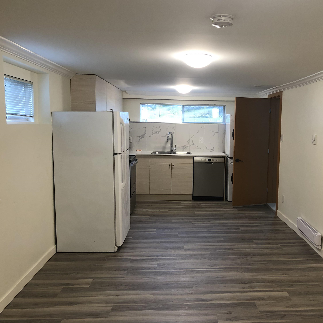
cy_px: 159
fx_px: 359
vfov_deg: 48.4
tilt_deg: -5.0
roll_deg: -1.3
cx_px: 191
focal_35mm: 34
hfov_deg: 48.2
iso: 40
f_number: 1.8
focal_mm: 3.99
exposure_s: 1/24
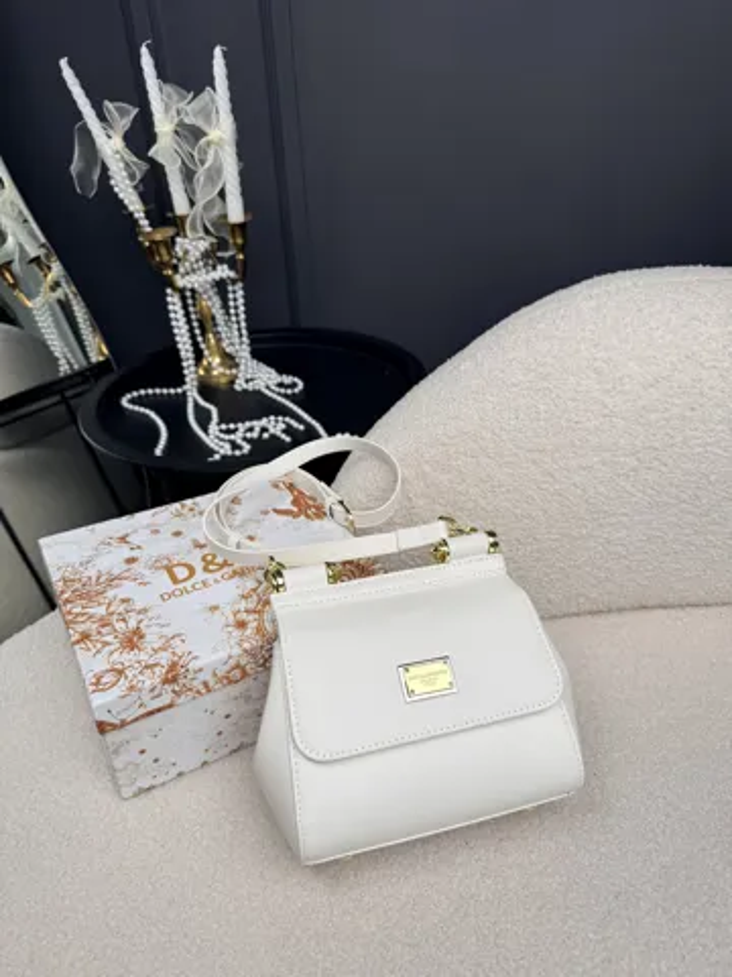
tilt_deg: -32.5
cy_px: 488
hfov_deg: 56.8
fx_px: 677
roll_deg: +2.9
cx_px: 366
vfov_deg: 71.6
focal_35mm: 24
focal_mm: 6.76
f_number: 1.78
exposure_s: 1/612
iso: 80
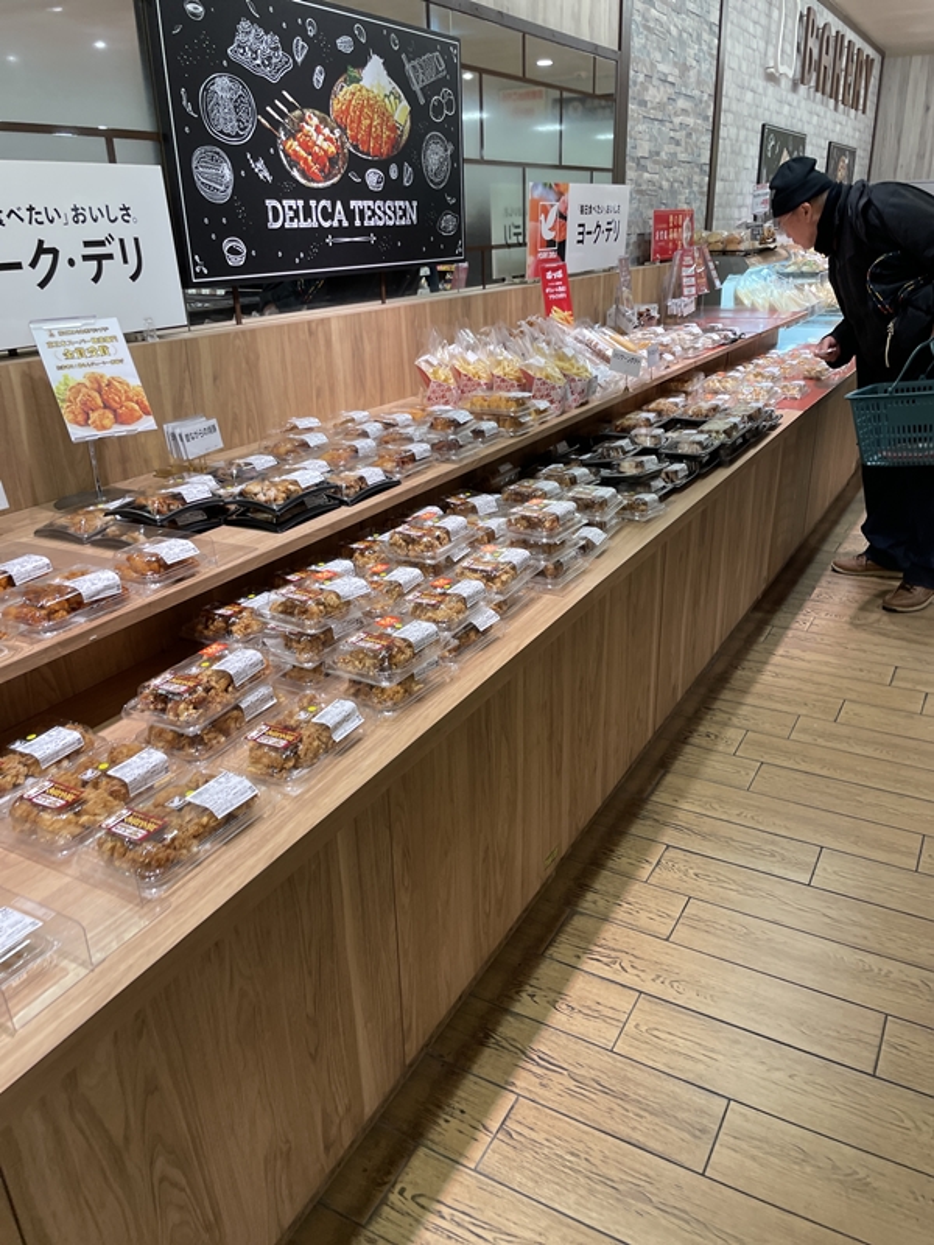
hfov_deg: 53.1
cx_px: 467
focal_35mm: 26
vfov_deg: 67.3
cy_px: 622
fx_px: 935
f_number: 1.6
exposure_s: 1/100
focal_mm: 4.2
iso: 50
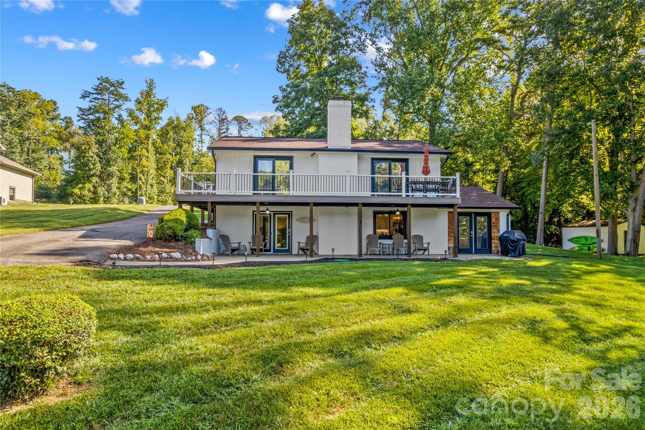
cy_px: 215
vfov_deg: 57.2
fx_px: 394
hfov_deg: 78.6
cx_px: 322
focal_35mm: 22
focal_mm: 8.38
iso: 100
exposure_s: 1/350
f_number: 2.8
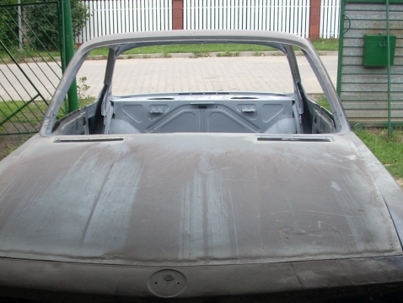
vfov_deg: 25.0
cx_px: 187
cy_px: 226
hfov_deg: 33.2
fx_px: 676
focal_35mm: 58
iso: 64
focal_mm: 6.2
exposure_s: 1/57.5
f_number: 2.8
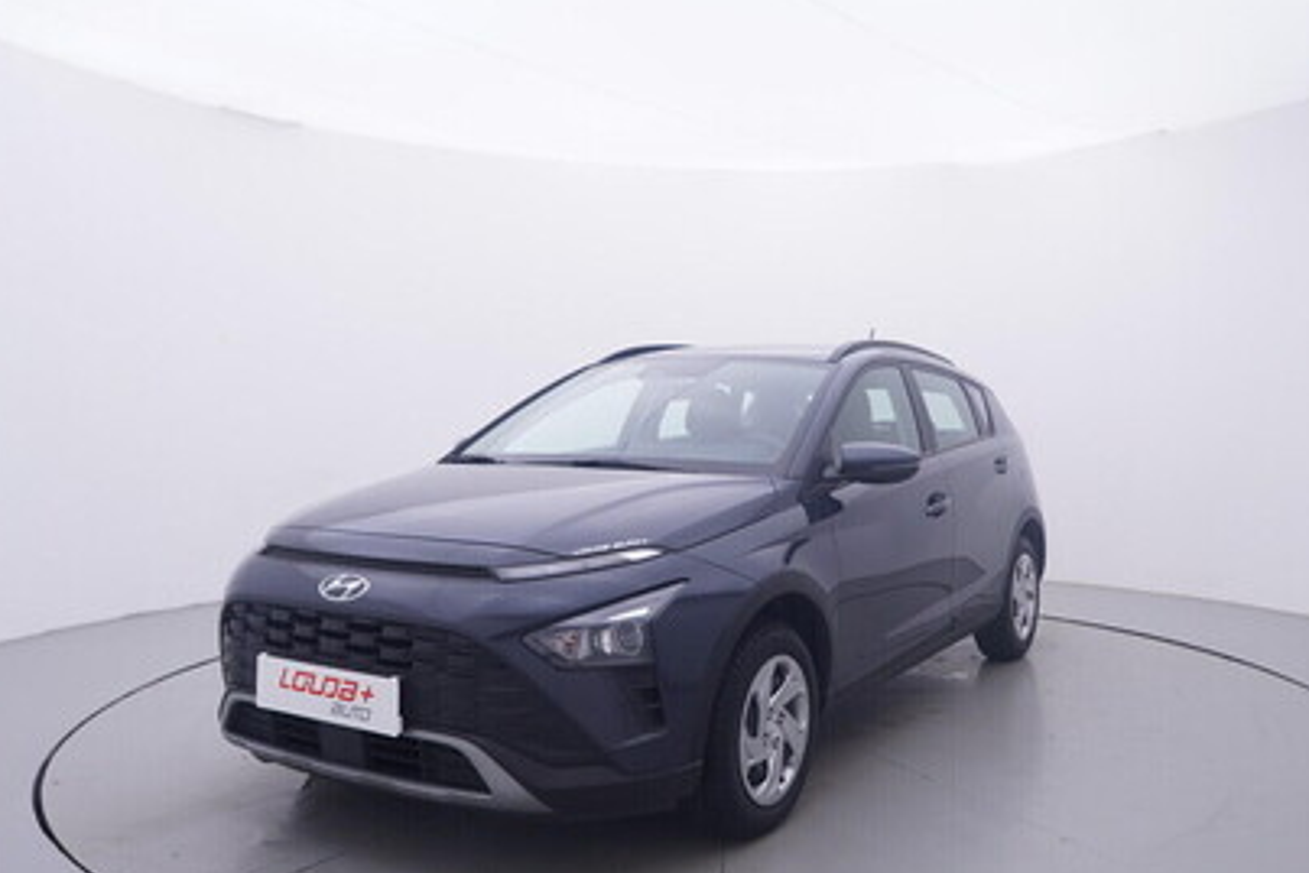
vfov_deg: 42.7
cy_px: 472
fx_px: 1116
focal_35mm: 31
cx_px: 742
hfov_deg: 60.6
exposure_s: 1/80
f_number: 5
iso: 200
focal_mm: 15
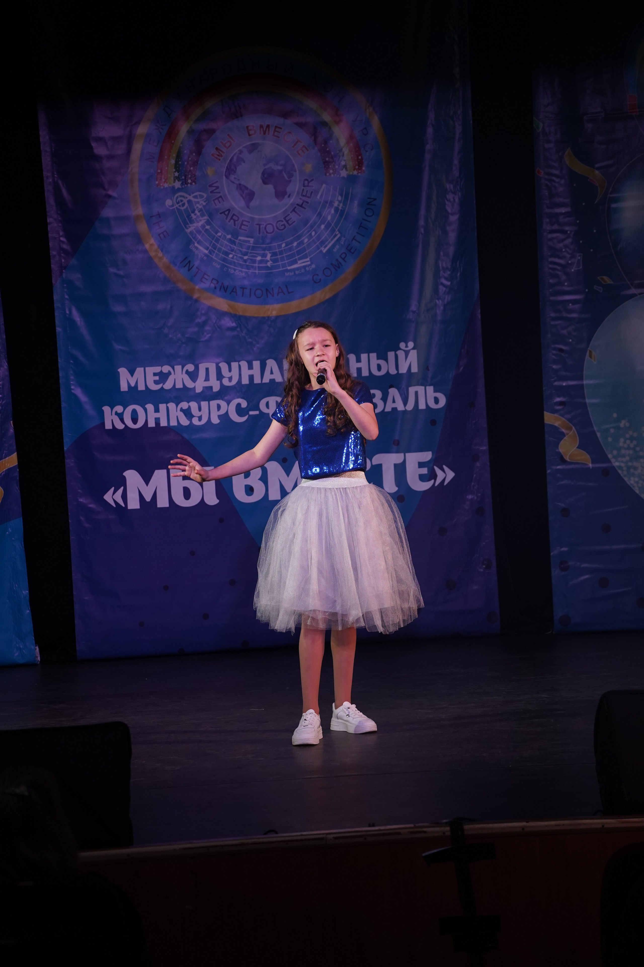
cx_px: 322
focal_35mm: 132
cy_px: 484
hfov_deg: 10.4
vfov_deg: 15.5
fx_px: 3542
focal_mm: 132
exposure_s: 1/250
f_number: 5.6
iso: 1600
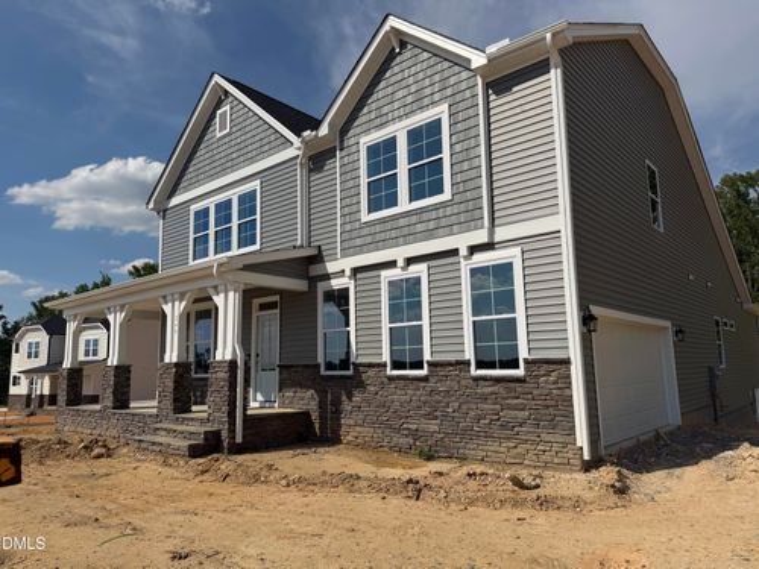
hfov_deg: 71.6
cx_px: 380
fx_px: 526
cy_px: 284
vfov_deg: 56.8
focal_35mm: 24
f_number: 1.78
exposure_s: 1/11905
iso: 80
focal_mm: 6.76
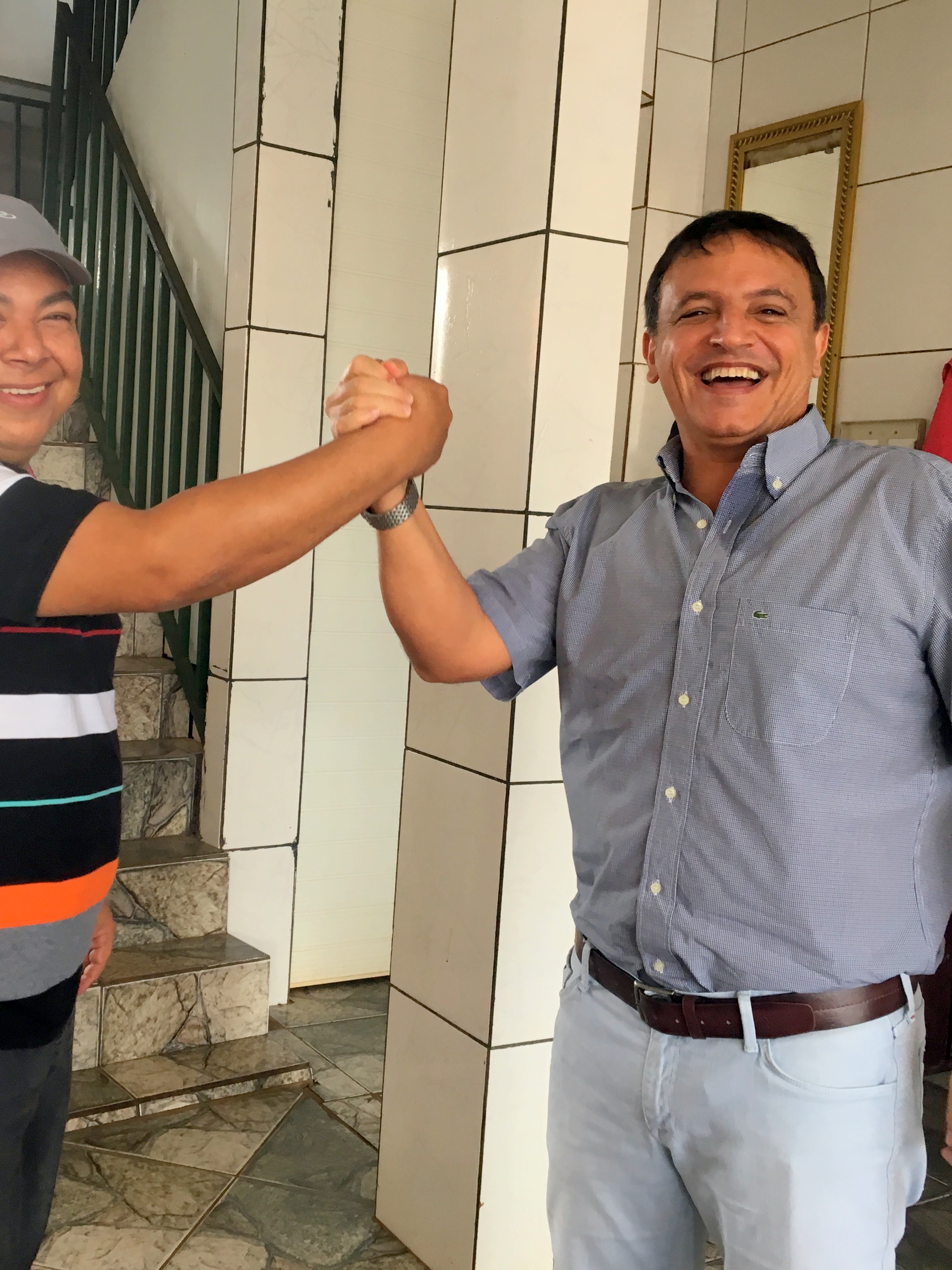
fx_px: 1430
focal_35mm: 39
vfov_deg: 47.9
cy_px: 636
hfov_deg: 36.7
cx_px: 372
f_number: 2.2
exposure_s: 1/30
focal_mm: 4.15
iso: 64
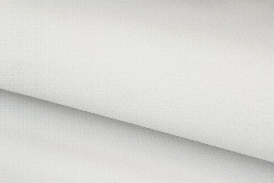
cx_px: 137
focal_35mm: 57
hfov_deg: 35.1
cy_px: 92
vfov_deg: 23.8
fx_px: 434
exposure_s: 1/4
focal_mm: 38
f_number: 25
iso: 100
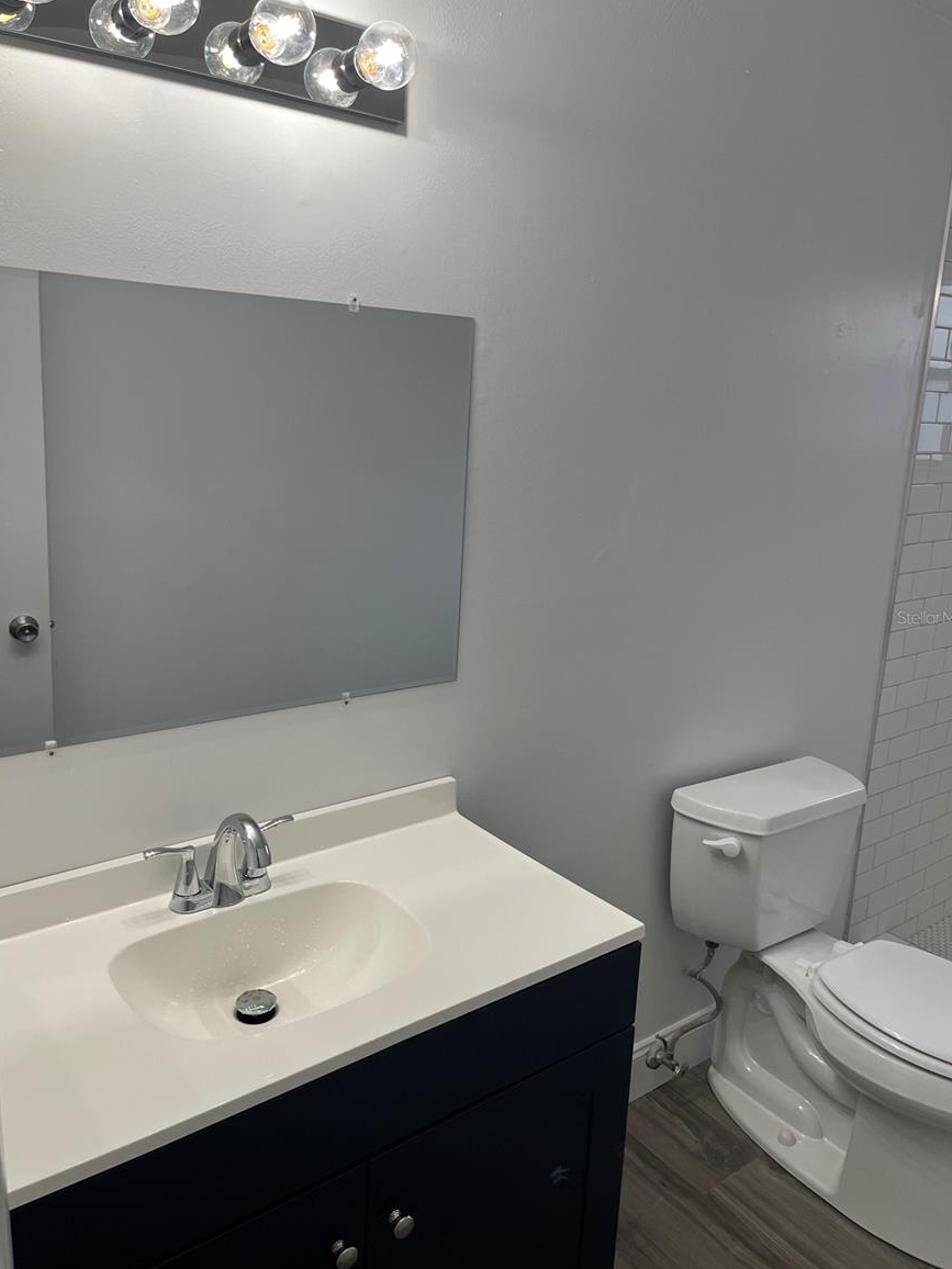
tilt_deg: -13.0
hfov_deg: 51.4
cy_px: 617
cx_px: 481
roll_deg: -1.8
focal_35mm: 27
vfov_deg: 65.3
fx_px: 990
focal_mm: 5.1
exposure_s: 1/120
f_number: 1.6
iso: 50
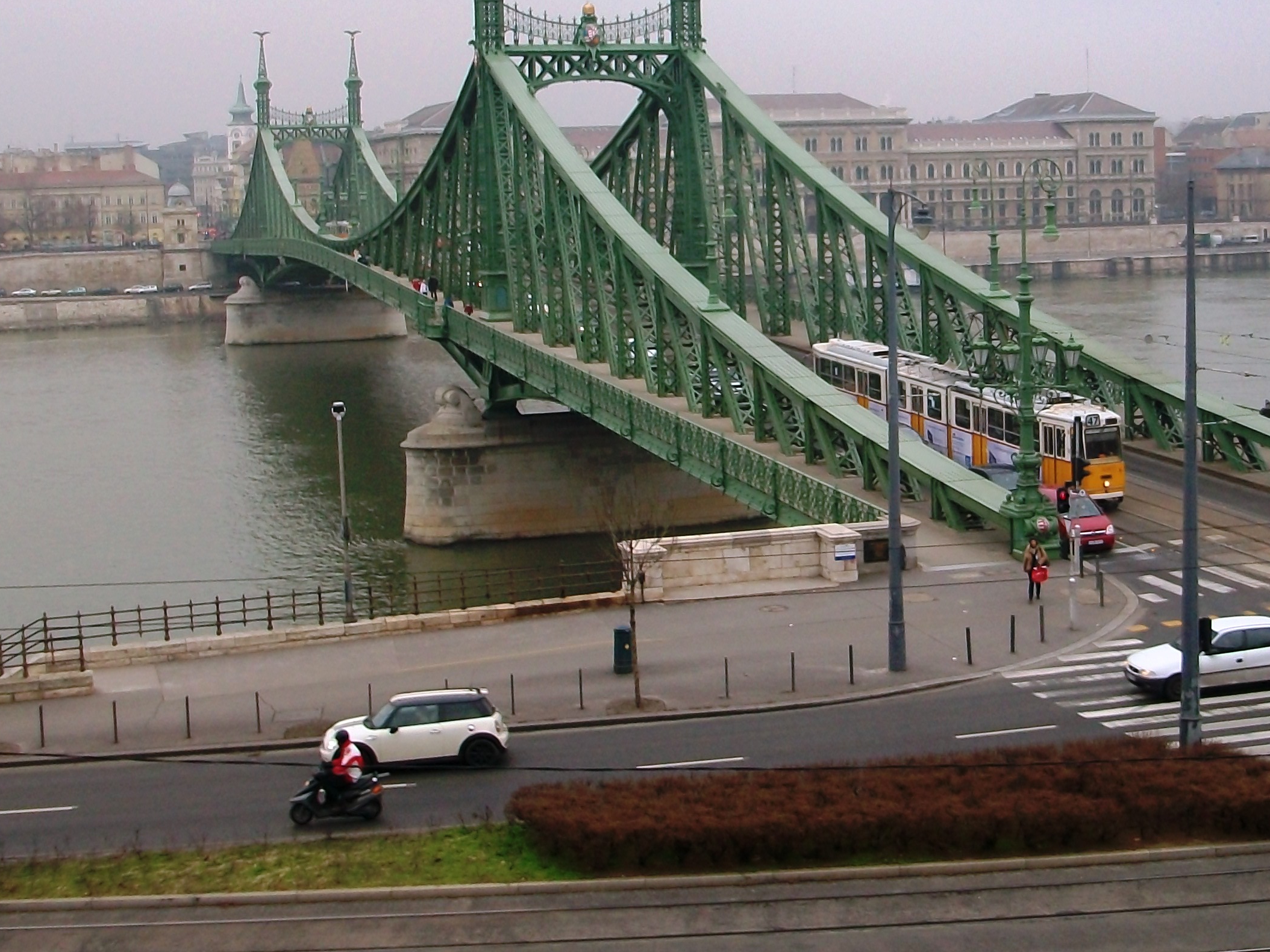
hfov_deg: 34.1
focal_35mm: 56
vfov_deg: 25.7
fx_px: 2055
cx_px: 825
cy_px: 194
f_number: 2.8
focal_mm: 5.7
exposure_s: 1/250
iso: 80
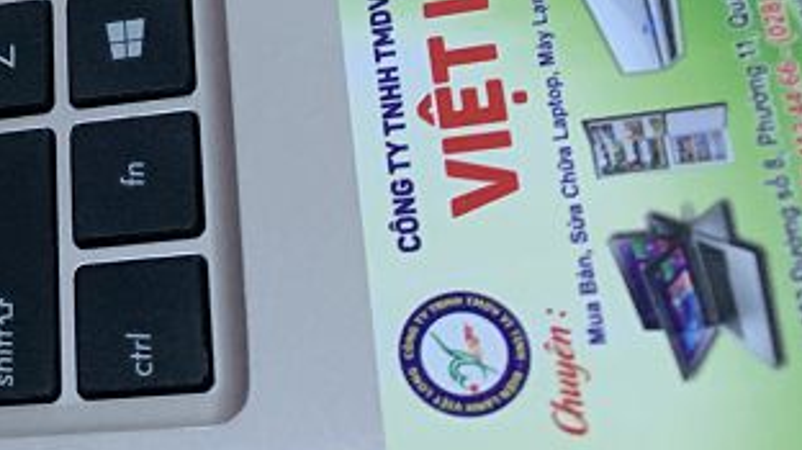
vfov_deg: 12.0
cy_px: -350
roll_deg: +42.6
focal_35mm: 93
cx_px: -375
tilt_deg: -41.7
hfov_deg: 20.0
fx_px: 1976
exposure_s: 1/50
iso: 200
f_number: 1.8
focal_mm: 4.25
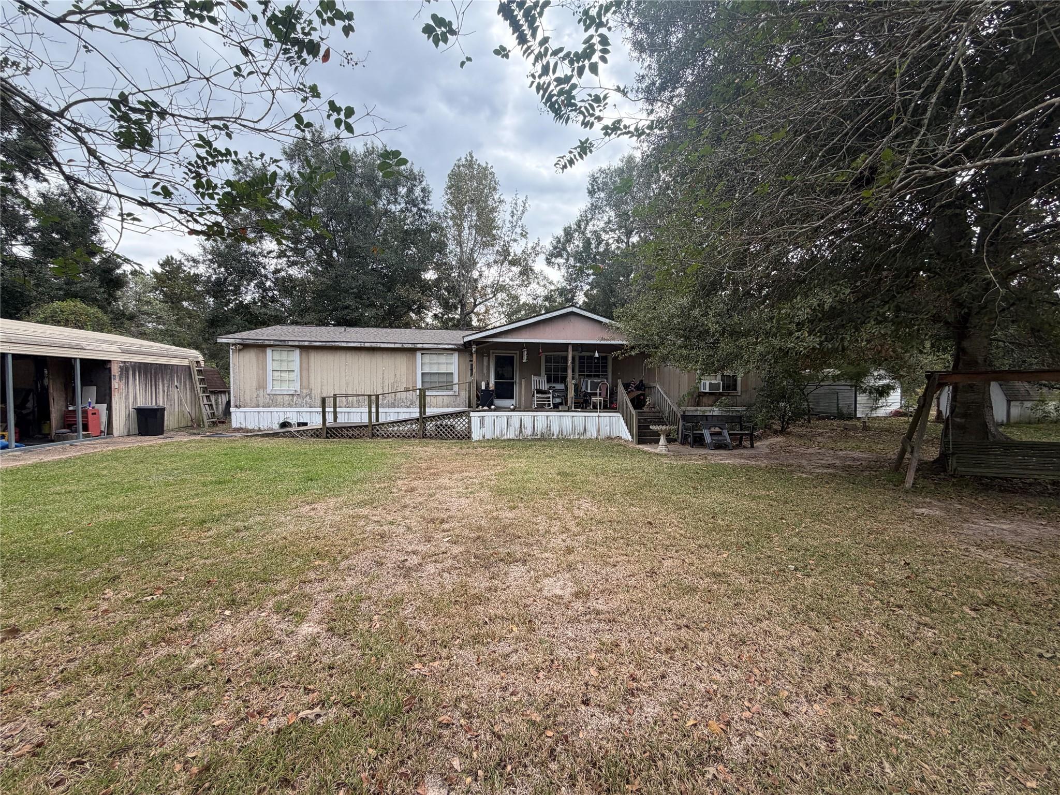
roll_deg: -0.2
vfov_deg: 85.7
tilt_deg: -2.7
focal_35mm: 14
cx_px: 530
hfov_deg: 102.1
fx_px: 429
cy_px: 398
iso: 64
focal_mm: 2.22
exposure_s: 1/502
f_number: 2.2
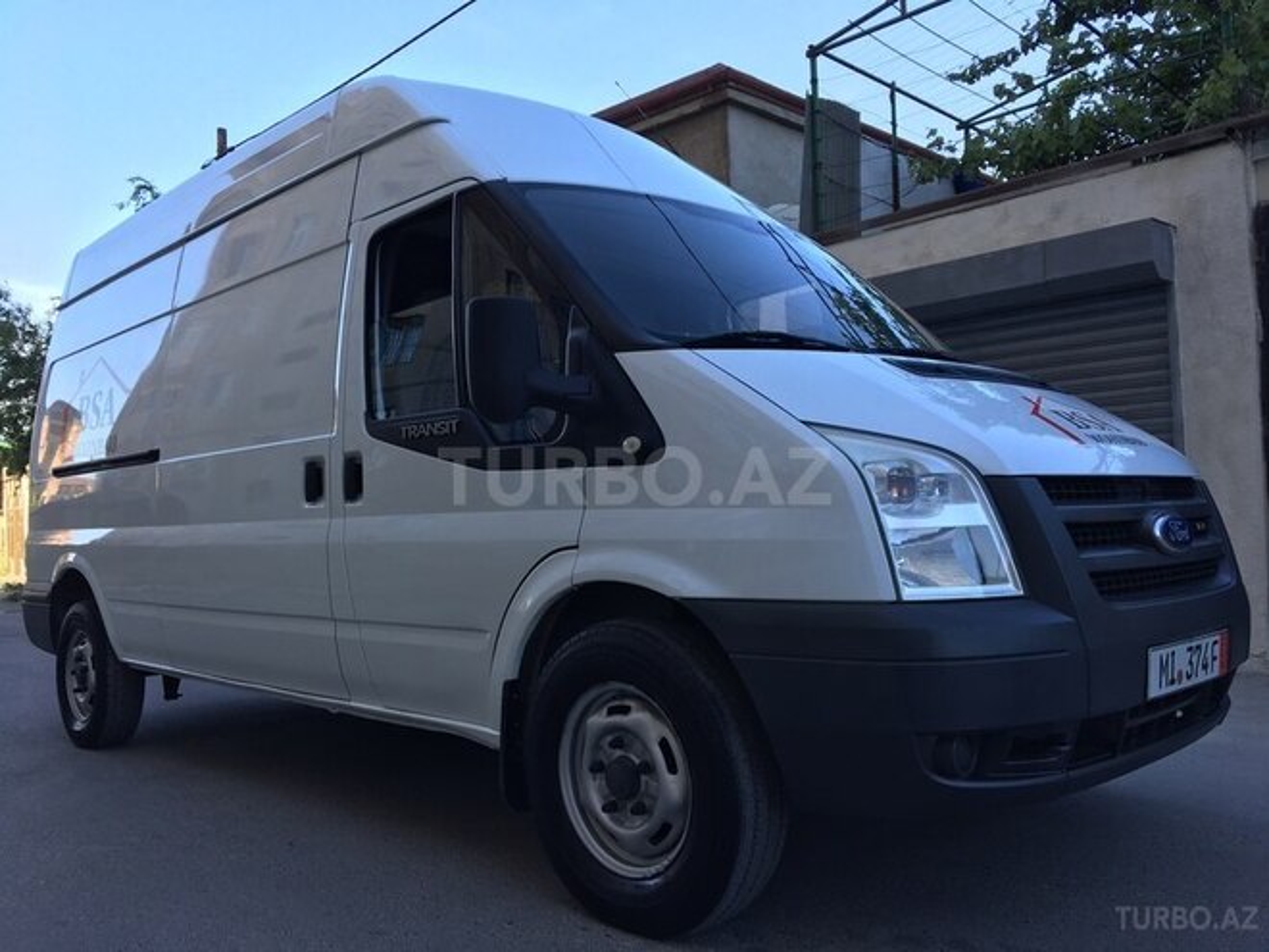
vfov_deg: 48.2
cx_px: 634
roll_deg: +1.7
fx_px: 1063
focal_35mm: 29
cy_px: 476
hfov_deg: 61.7
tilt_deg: +0.6
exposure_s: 1/318
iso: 25
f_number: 2.2
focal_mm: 4.15
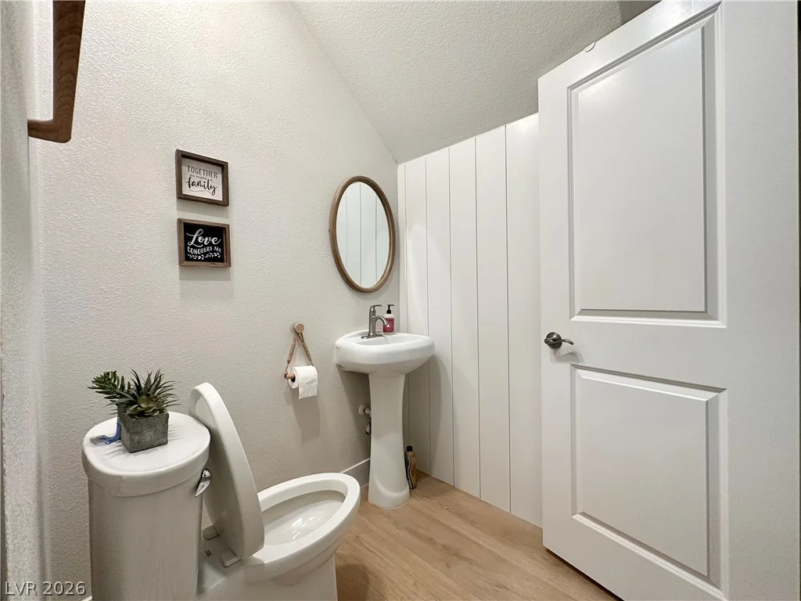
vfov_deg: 85.7
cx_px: 400
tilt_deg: -0.5
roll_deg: +0.8
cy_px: 300
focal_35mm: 14
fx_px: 324
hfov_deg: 102.1
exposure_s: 1/120
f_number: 2.2
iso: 250
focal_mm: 2.22
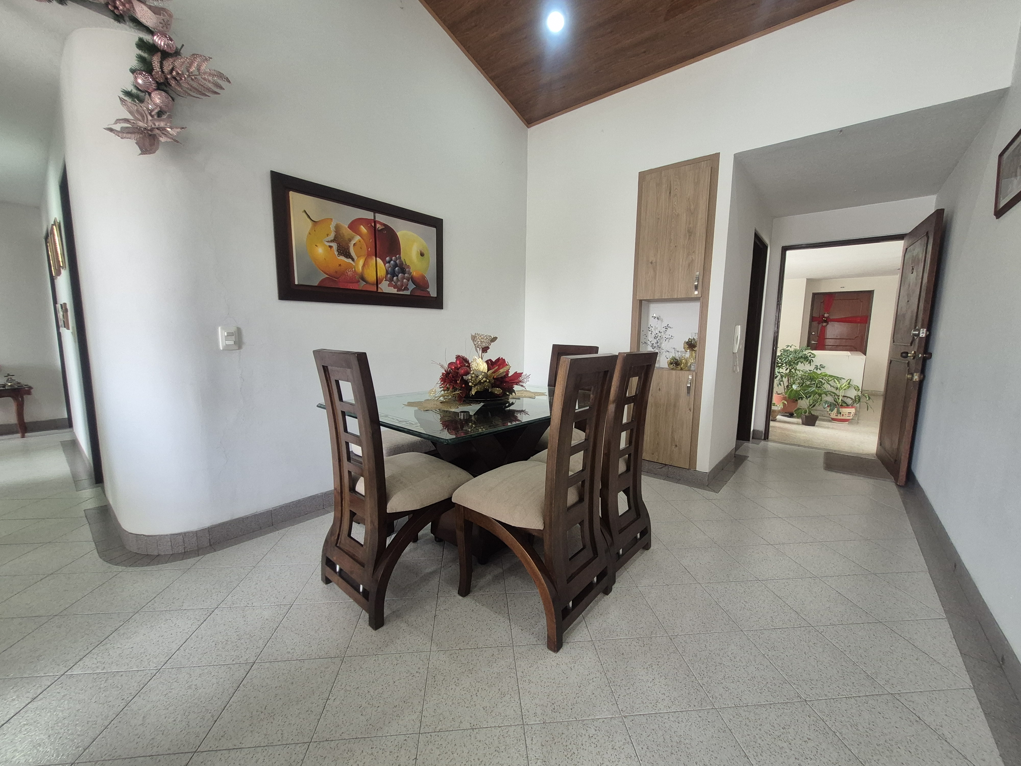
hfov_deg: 106.2
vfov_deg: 89.9
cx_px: 510
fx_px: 383
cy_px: 383
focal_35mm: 13
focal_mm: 1.74
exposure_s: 1/60
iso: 200
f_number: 2.2
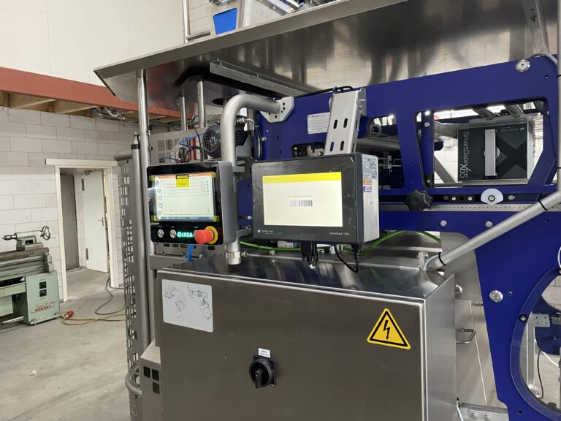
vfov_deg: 53.1
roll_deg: +1.9
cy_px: 210
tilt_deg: -3.3
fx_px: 421
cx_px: 280
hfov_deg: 67.3
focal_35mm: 26
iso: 500
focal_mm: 4.2
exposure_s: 1/50
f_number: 1.6
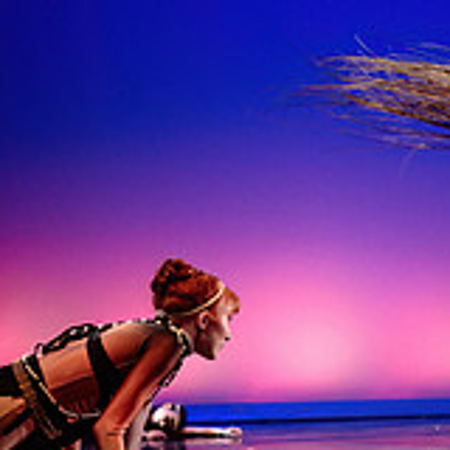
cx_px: 360
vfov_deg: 22.6
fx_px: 1088
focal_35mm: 74
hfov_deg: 23.0
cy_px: 431
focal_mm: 24
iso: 1000
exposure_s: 1/500
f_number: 1.4
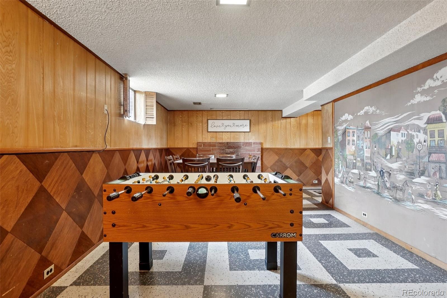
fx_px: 223
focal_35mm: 18
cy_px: 149
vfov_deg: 67.4
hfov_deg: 90.0
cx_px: 224
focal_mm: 12
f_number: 8
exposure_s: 1/2.5
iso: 400
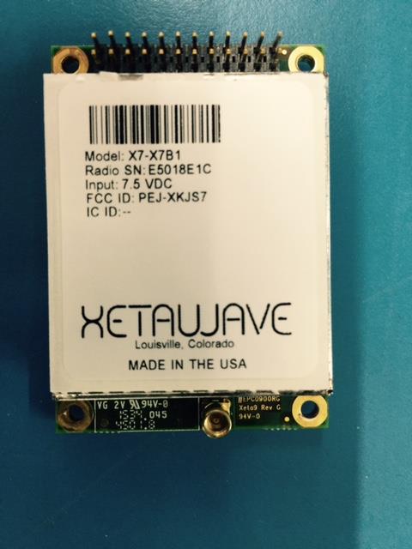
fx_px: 460
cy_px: 274
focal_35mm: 29
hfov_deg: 48.2
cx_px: 206
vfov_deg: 61.7
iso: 50
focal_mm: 4.15
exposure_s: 1/15
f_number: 2.2
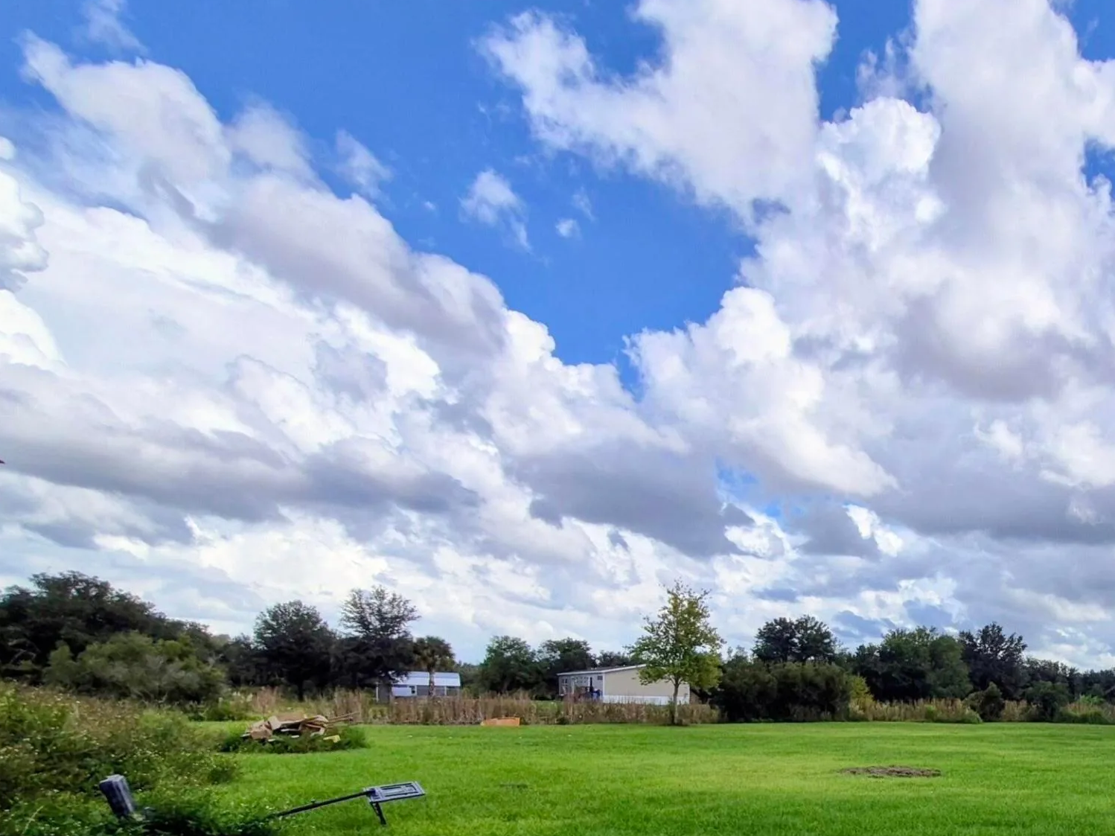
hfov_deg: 61.4
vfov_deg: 48.9
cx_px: 948
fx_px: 805
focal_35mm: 25
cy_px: 754
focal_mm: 1.74
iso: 40
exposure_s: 1/2416
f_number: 2.2
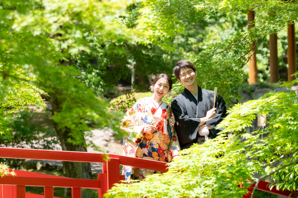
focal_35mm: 157
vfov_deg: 8.7
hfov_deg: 13.1
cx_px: 149
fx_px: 1299
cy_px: 99
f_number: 3.5
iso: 1000
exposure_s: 1/2500
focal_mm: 105
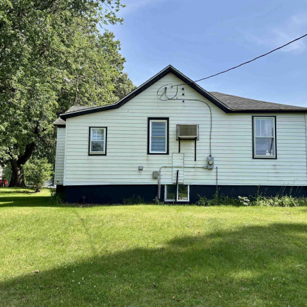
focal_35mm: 32
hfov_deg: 50.8
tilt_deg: +6.8
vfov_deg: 51.1
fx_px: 321
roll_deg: -0.3
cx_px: 183
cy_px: 151
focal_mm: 5.96
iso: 50
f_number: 1.6
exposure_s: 1/2105
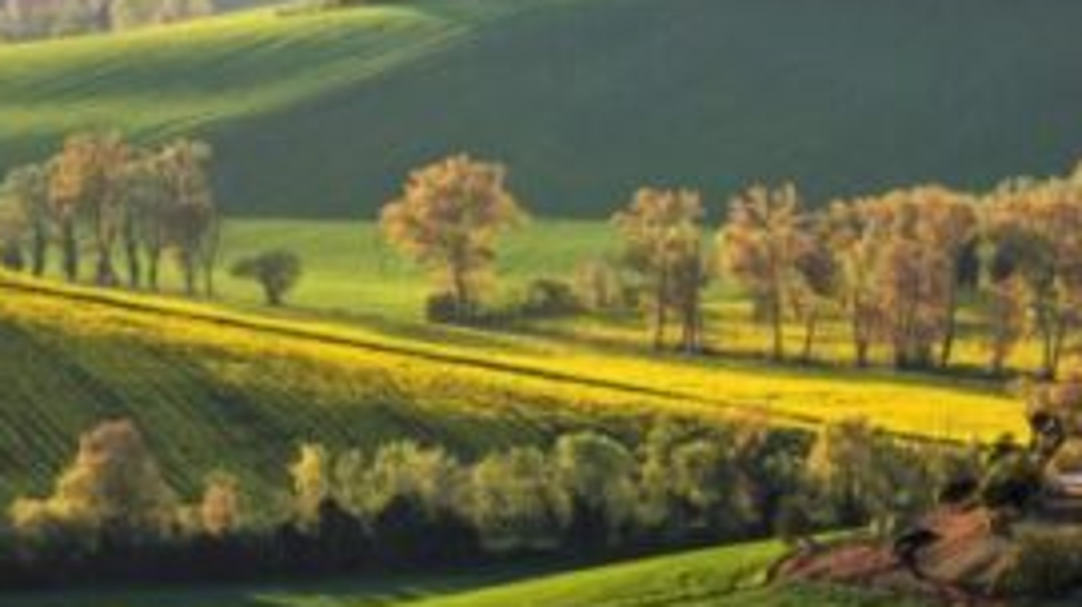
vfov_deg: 3.2
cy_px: 569
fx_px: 10694
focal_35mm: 373
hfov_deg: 5.8
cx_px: 657
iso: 100
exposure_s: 1/160
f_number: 9
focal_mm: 110
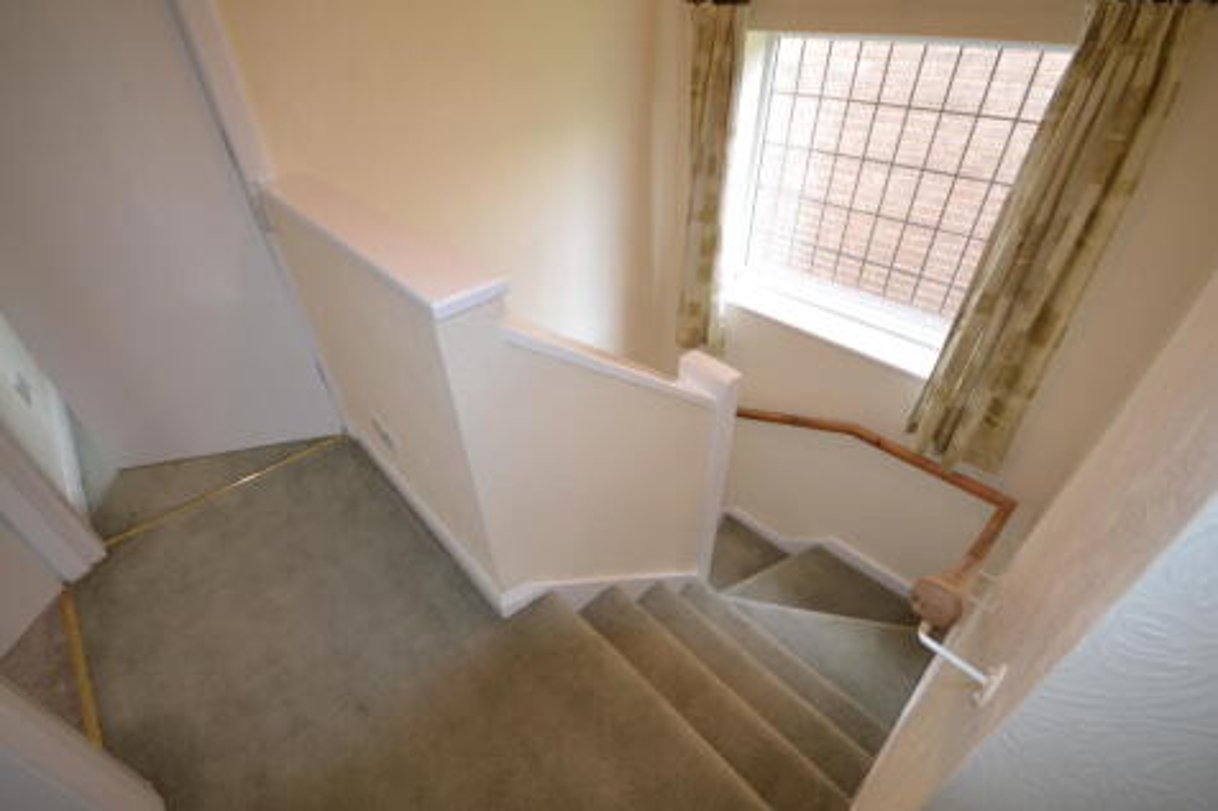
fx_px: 507
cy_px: 406
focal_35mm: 15
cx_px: 609
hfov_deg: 100.4
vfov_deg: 77.3
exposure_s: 1/60
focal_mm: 10
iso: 400
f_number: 4
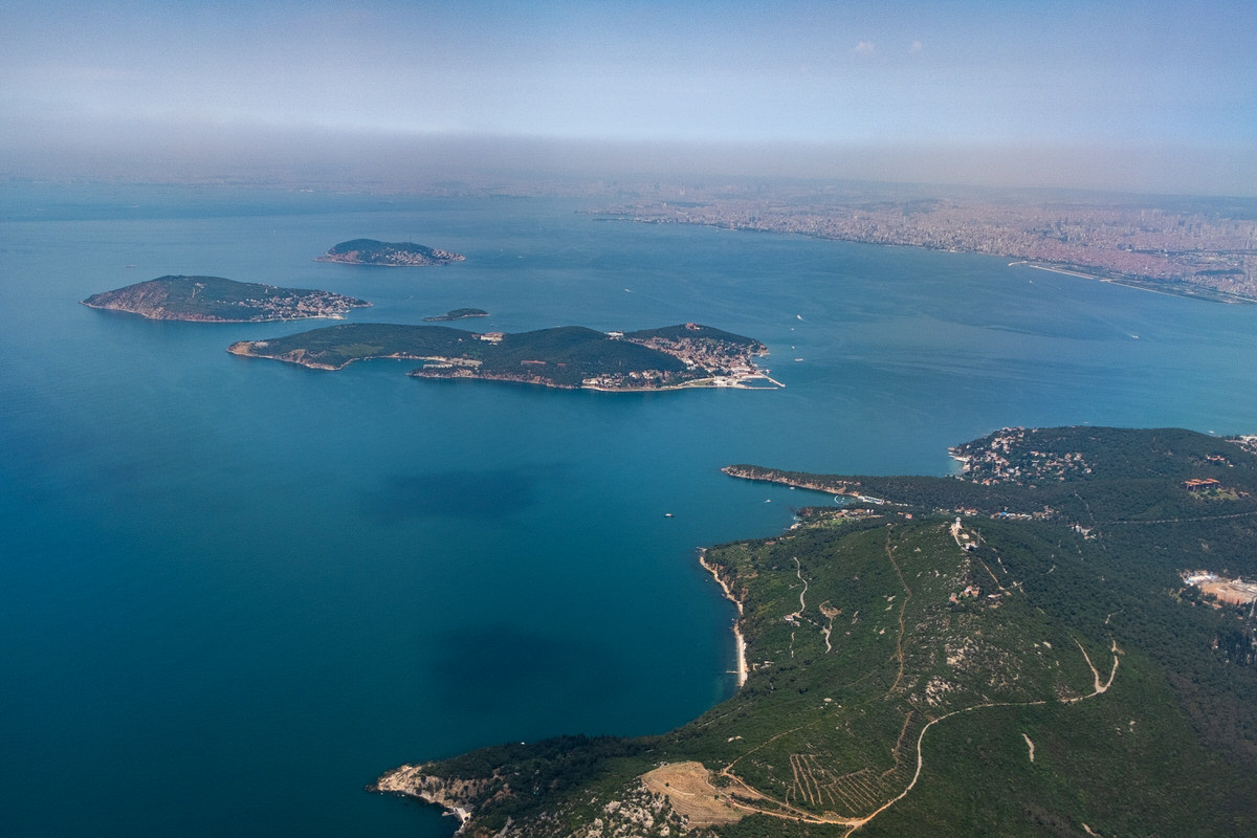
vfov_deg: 37.9
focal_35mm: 35
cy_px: 419
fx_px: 1222
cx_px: 628
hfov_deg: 54.4
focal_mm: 23
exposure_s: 1/6400
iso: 200
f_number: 2
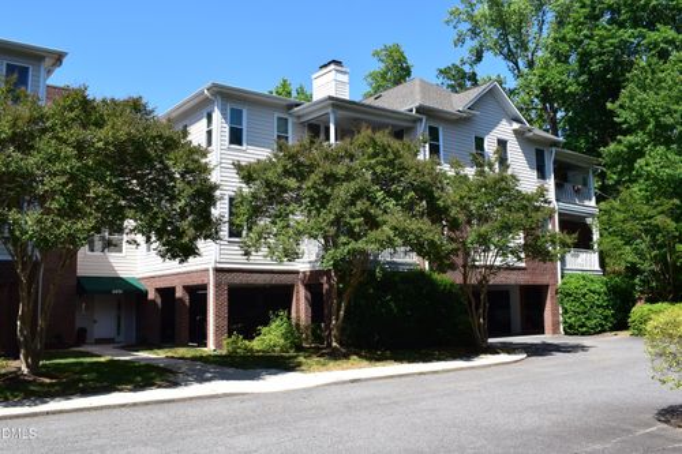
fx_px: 568
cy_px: 227
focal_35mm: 30
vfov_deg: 43.6
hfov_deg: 61.9
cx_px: 341
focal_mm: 20
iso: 400
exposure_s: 1/500
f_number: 11
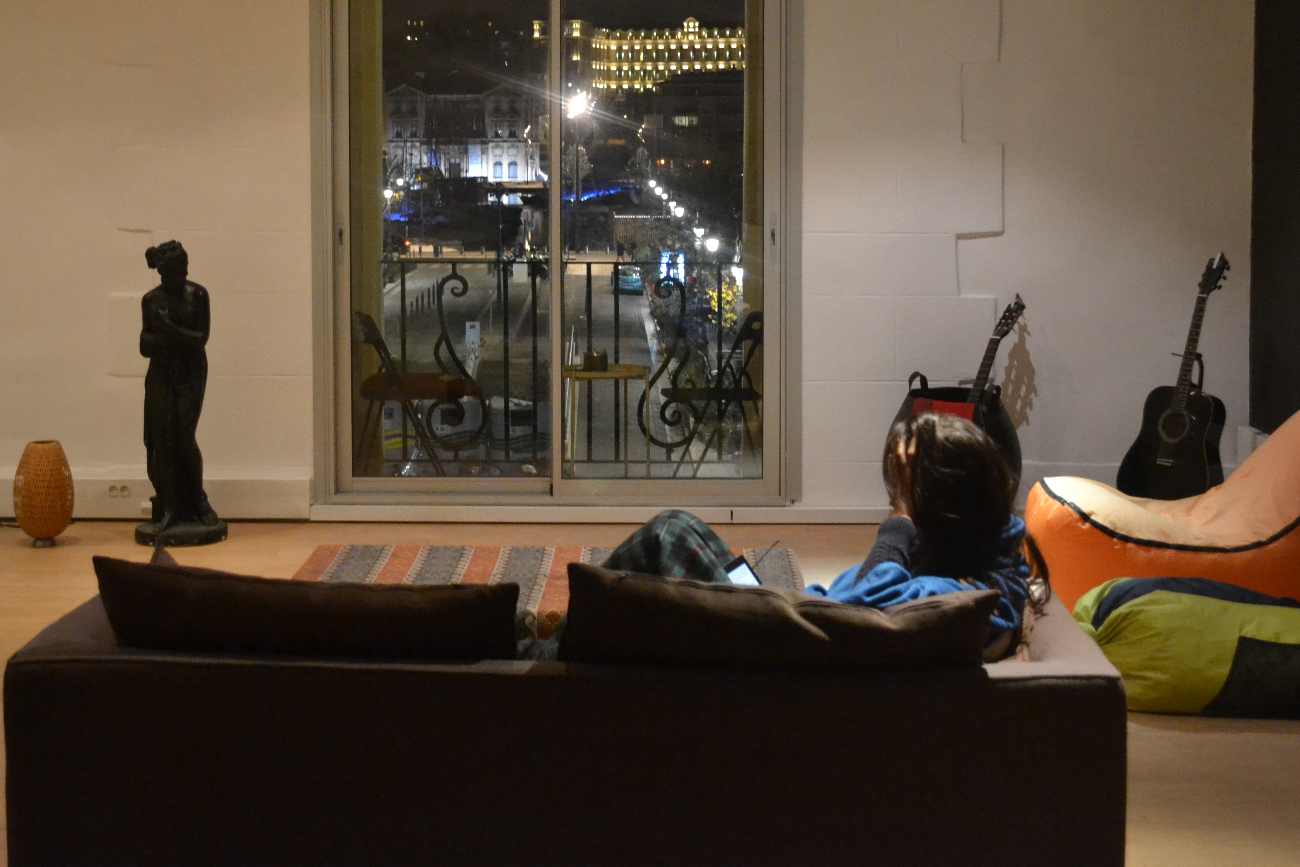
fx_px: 2058
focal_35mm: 57
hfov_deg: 35.0
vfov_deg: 23.7
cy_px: 304
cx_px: 605
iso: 2800
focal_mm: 28
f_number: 4.5
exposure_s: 1/15
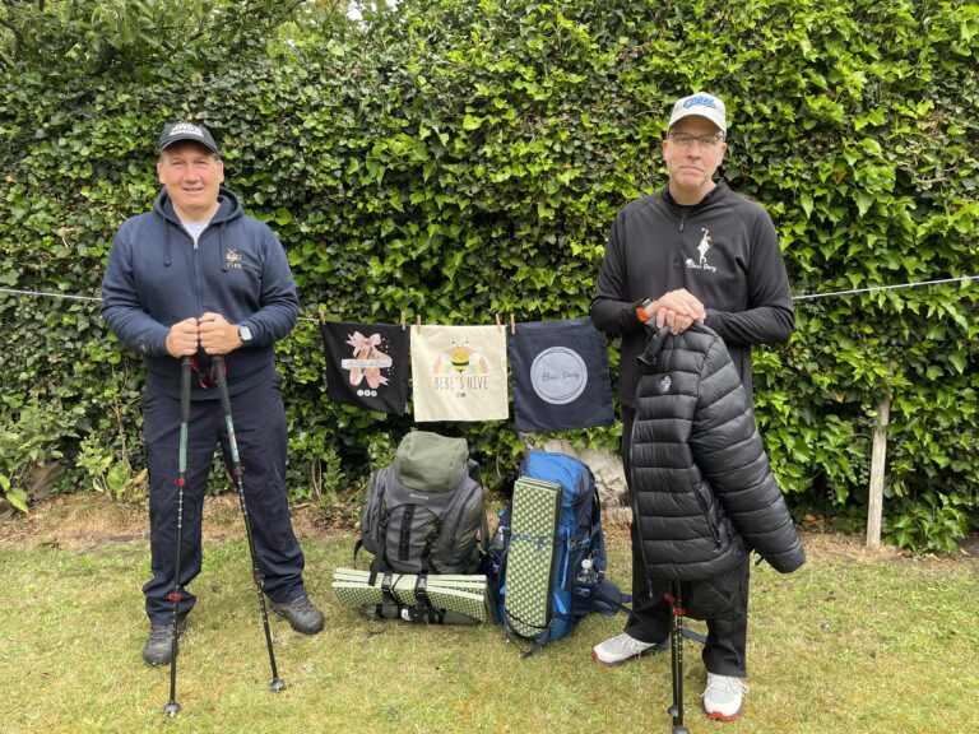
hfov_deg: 67.3
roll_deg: -0.7
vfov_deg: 53.1
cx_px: 490
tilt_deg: -8.8
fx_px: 735
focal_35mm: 26
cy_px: 367
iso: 40
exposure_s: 1/121
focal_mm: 4.2
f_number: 1.6
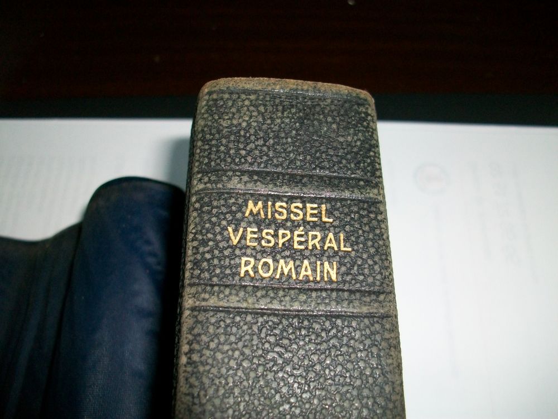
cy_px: 210
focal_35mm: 34
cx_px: 279
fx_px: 548
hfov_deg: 54.0
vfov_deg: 41.8
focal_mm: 5.7
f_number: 2.8
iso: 120
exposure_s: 1/60
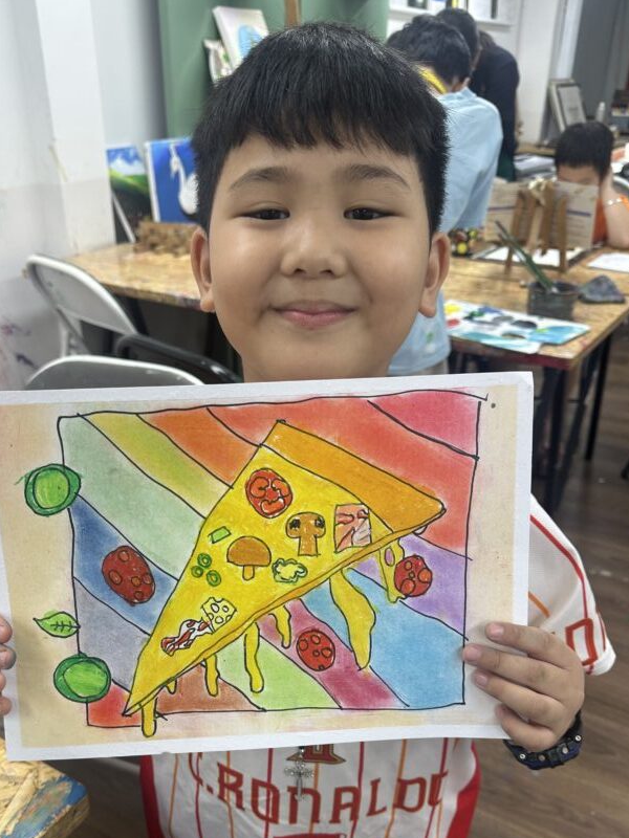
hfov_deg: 46.7
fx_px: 727
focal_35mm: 30
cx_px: 275
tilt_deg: -30.8
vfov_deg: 59.2
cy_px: 522
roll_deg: -0.1
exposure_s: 1/100
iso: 64
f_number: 1.78
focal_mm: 6.86
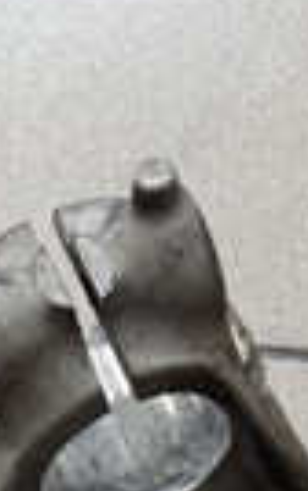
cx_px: 169
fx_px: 1220
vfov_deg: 20.1
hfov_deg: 14.4
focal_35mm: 91
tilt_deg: -72.5
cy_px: 707
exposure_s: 1/121
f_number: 1.78
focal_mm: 6.76
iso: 64
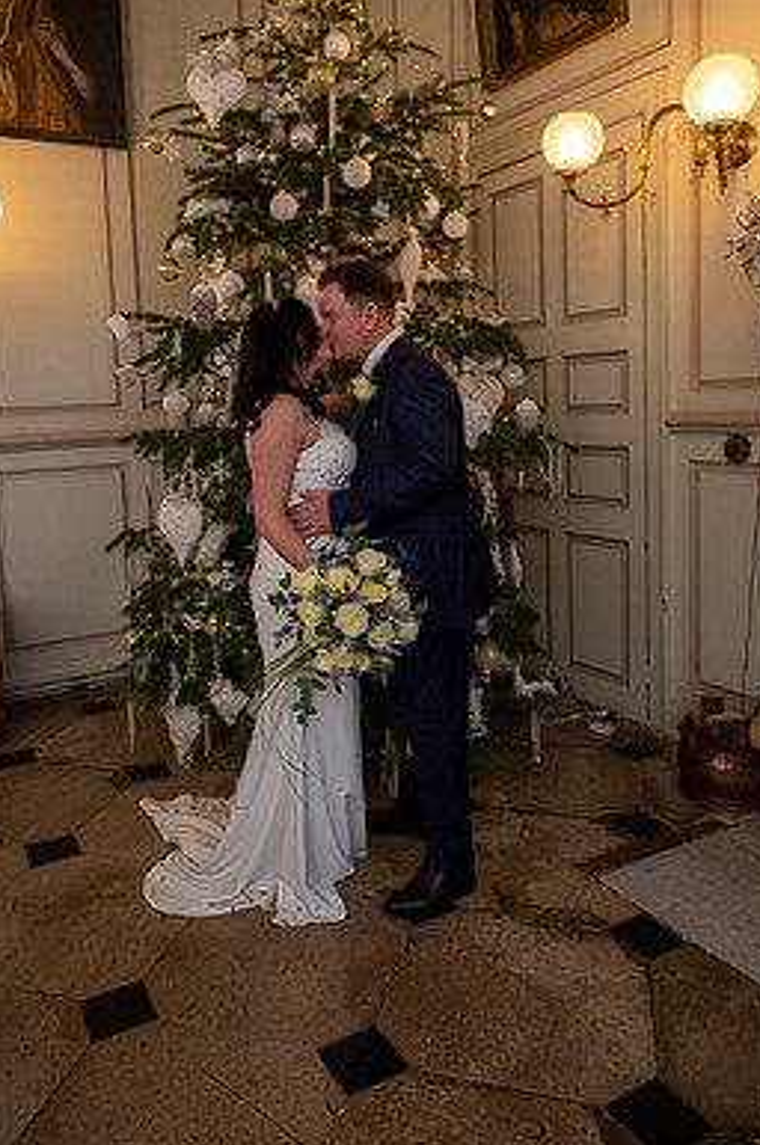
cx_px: 340
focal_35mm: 28
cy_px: 492
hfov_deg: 46.2
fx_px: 890
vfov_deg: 65.3
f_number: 3.5
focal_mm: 24
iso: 400
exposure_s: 1/80
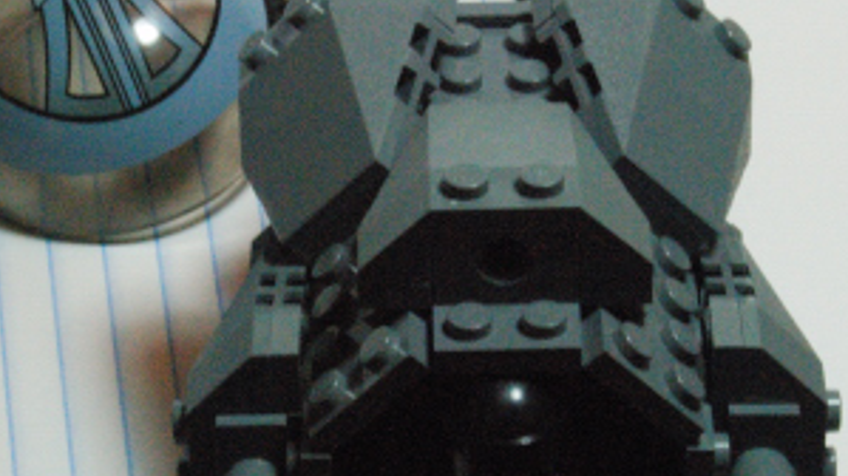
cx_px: 408
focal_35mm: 185
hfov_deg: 11.6
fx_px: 4161
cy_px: 278
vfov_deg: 6.6
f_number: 32
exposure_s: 1/20
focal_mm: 55
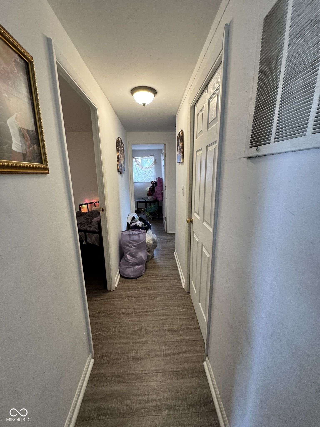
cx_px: 160
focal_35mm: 14
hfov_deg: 85.7
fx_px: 173
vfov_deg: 102.1
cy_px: 214
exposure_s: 1/60
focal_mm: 2.22
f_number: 2.2
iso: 200
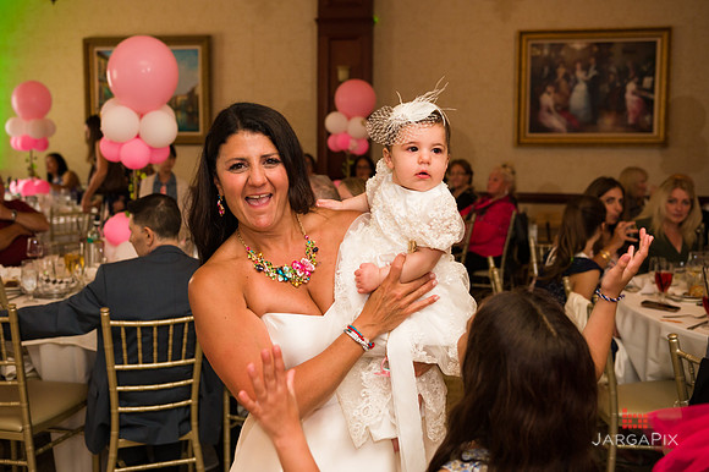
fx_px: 765
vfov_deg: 34.2
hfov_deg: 49.7
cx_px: 324
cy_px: 210
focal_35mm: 39
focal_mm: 35
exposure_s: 1/125
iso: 1250
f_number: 4
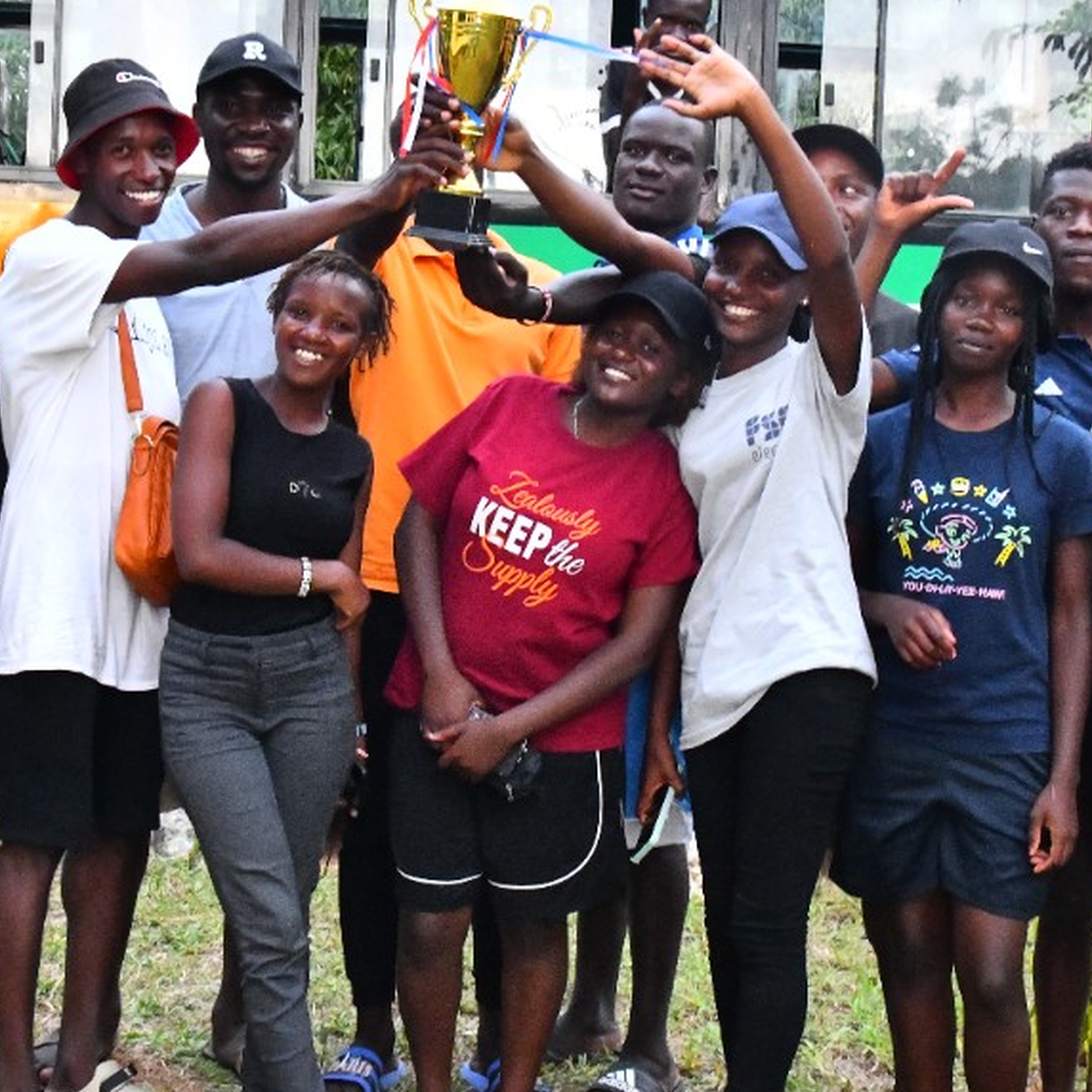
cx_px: 447
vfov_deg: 22.8
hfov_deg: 22.7
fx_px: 2712
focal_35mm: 76
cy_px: 571
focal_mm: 32
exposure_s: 1/100
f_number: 14
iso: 4500
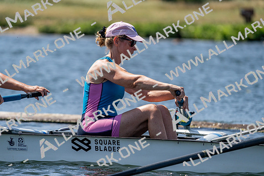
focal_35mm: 404
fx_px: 2963
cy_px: 88
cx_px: 132
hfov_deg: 5.1
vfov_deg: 3.4
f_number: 6.3
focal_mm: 404
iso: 320
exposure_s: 1/2000
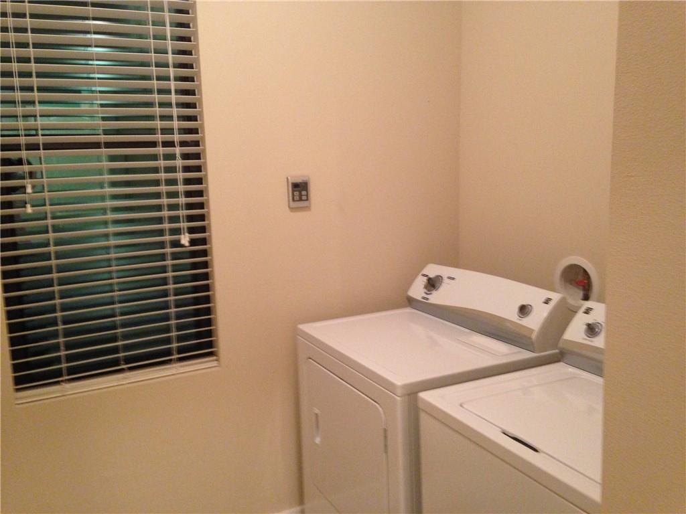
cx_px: 343
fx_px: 654
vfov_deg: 42.9
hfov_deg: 55.4
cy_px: 257
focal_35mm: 33
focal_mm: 4.12
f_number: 2.4
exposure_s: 1/20
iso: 250
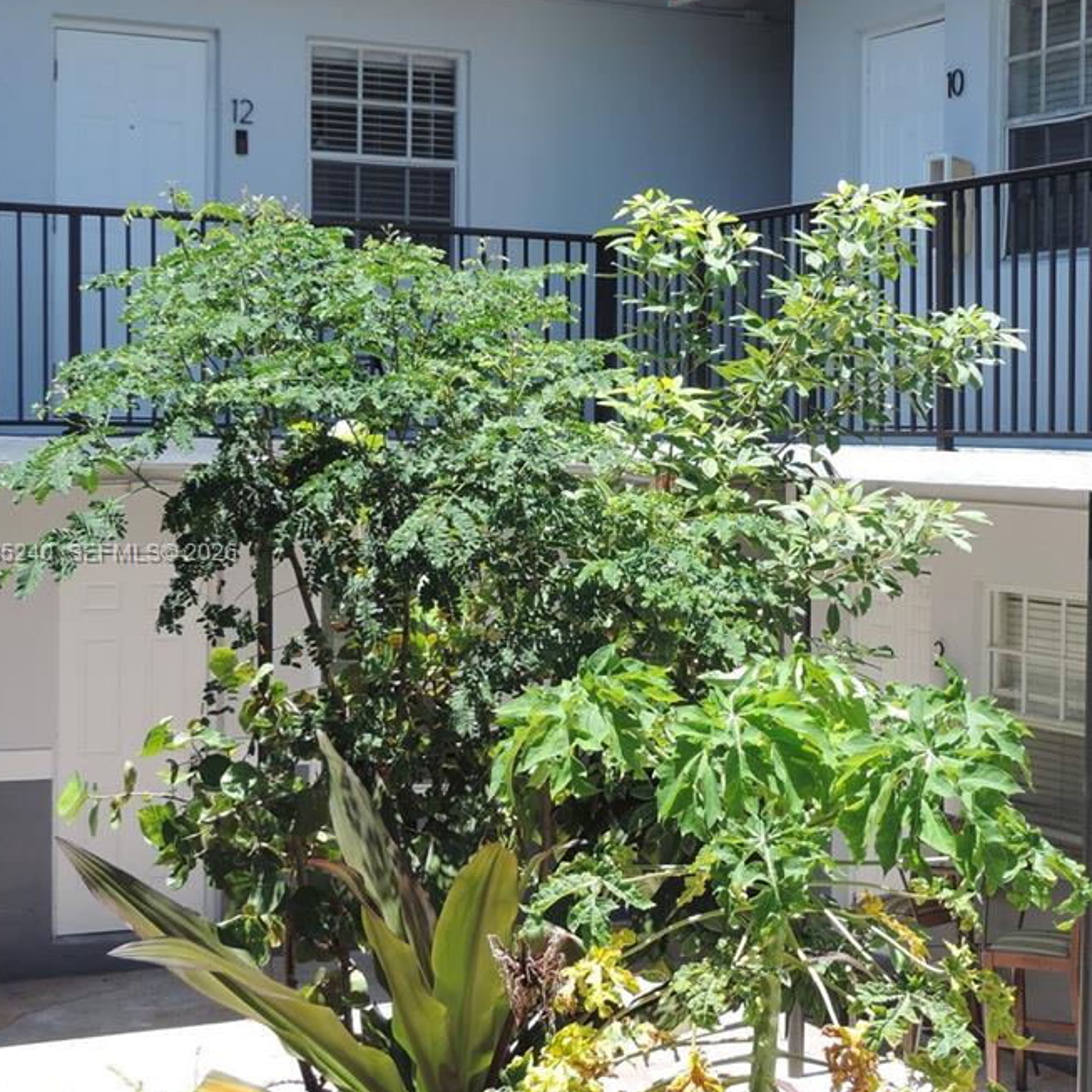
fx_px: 2320
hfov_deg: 26.4
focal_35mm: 65
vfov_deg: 26.5
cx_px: 681
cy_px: 555
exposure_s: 1/320
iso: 80
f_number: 3.3
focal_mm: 7.1
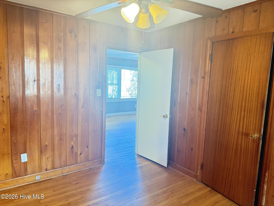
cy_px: 103
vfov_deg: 56.8
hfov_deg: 71.6
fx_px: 190
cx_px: 137
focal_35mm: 24
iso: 800
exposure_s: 1/40
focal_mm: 6.76
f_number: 1.78
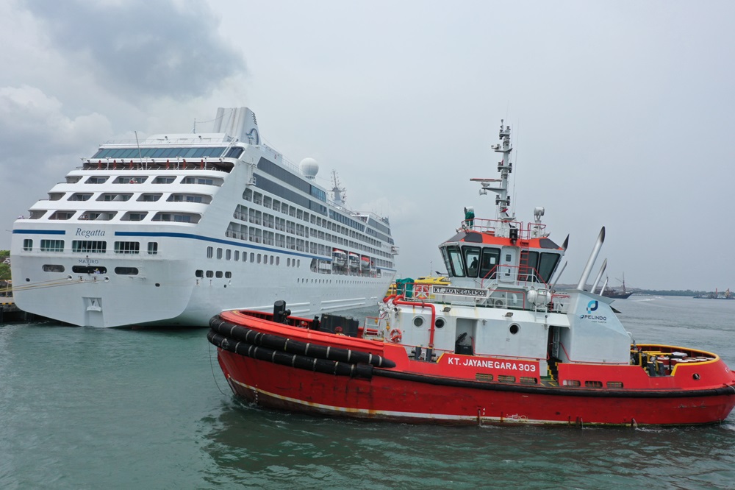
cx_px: 368
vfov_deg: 46.4
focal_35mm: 28
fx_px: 571
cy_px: 245
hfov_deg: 65.5
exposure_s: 1/240
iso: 100
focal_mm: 10.26
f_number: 5
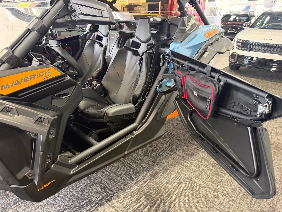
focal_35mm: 24
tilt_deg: -22.6
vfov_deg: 56.8
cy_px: 106
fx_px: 196
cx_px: 141
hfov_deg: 71.6
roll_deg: -2.0
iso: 640
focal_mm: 6.76
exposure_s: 1/40
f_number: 1.78
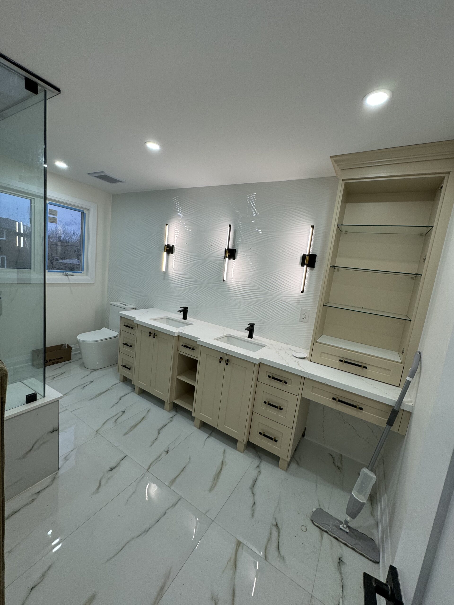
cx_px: 227
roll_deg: -6.5
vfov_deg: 102.1
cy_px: 302
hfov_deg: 85.7
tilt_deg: -7.9
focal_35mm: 14
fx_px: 245
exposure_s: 1/120
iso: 80
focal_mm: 2.22
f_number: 2.2
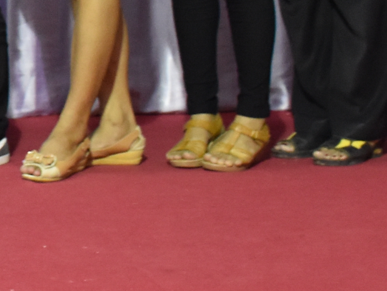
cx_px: -350
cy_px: -337
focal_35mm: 155
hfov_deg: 11.6
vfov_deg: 8.9
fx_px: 1733
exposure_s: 1/60
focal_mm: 18
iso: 1400
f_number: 3.5
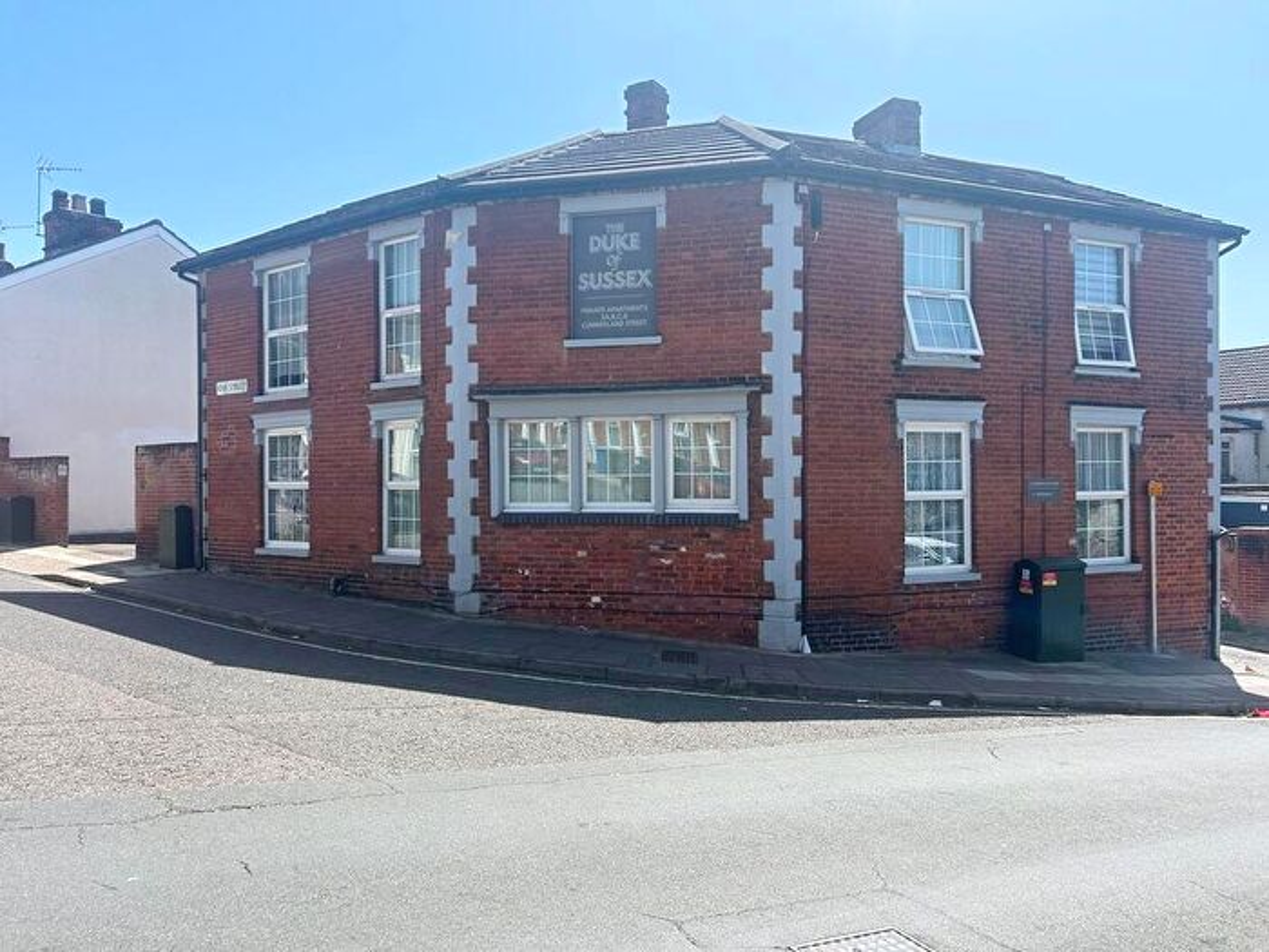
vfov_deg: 53.1
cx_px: 634
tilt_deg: -1.5
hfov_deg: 67.3
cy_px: 476
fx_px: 953
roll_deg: +0.3
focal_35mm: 26
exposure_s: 1/2571
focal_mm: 5.7
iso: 50
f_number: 1.5
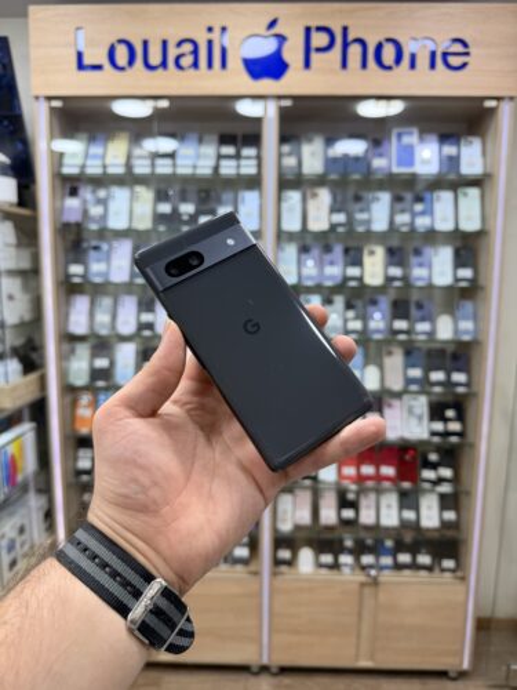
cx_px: 258
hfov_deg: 56.8
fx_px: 478
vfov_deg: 71.6
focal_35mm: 24
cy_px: 345
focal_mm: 6.76
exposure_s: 1/100
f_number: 1.78
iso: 50
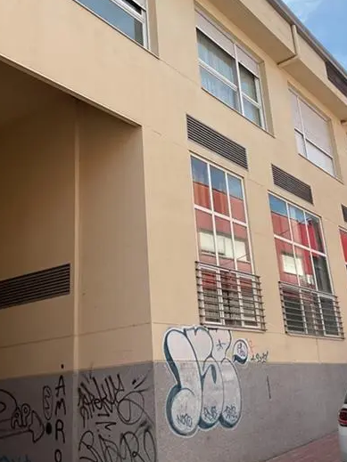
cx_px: 182
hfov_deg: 34.3
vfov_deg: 44.4
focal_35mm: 42
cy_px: 174
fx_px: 562
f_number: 1.8
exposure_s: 1/1076
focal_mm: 3
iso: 16
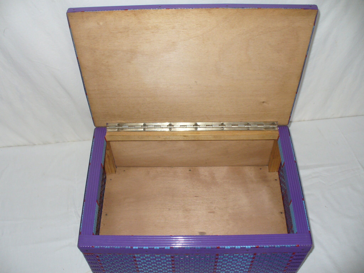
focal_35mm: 37
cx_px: 182
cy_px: 136
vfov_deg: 38.7
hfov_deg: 50.1
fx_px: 389
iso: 100
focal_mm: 6.1
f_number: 2.8
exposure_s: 1/30
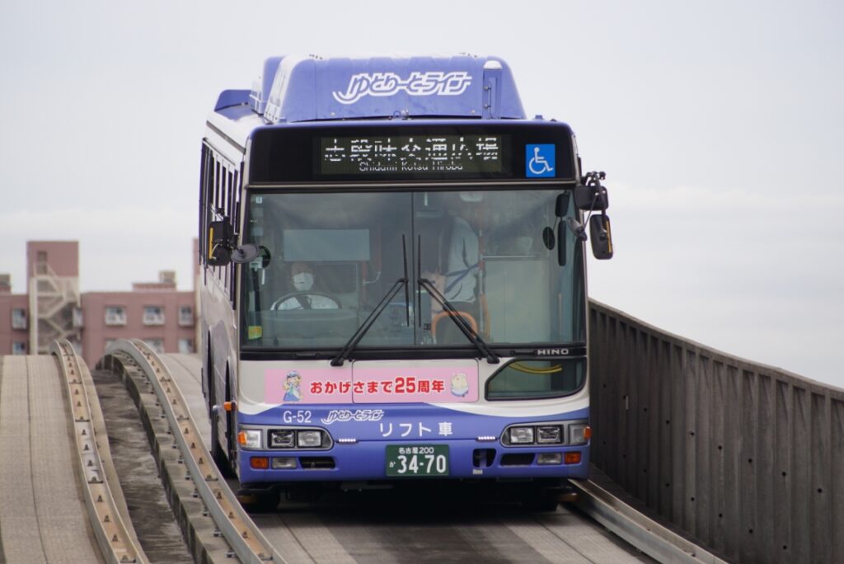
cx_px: 422
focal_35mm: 375
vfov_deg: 3.7
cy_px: 282
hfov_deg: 5.5
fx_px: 8796
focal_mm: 250
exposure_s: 1/400
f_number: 6.3
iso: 200
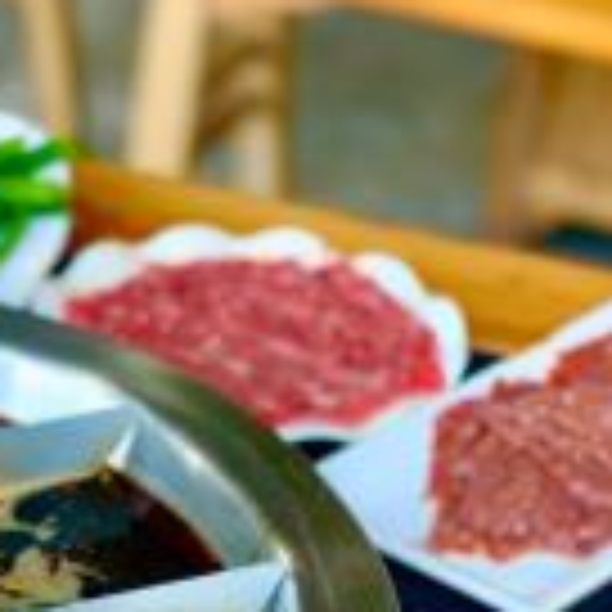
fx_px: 2700
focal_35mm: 135
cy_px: 801
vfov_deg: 12.5
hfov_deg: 12.8
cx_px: -4
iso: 320
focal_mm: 6
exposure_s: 1/60
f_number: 2.4
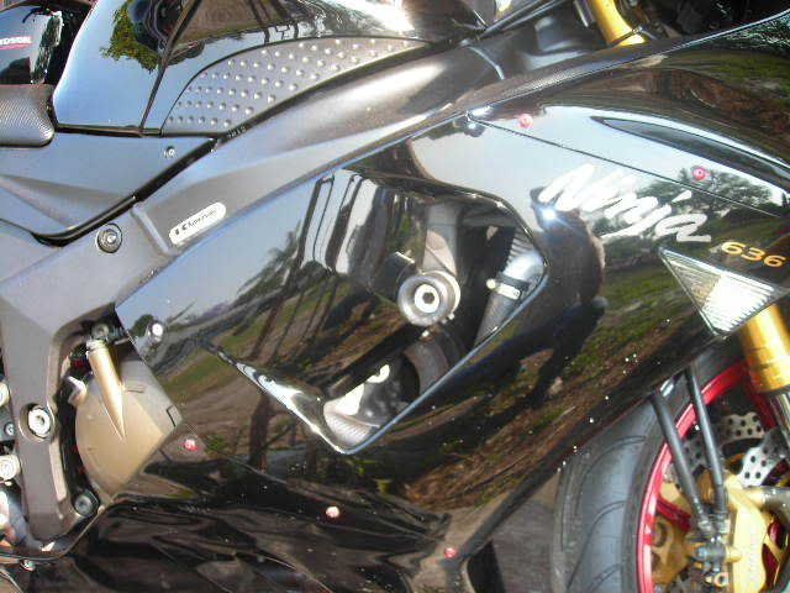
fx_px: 867
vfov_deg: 37.7
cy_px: 296
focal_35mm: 38
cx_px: 395
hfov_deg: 49.0
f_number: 3.2
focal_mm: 6.3
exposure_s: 1/43.8
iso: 50
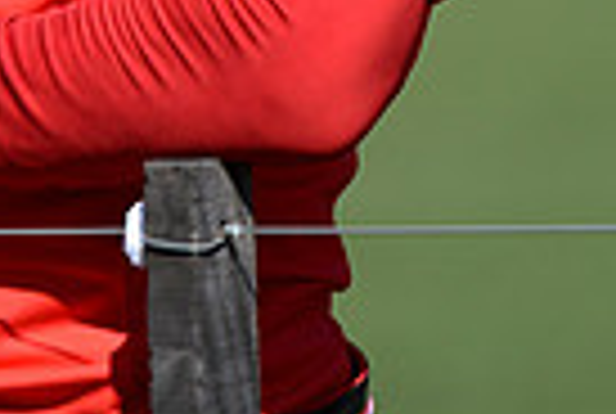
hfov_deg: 1.8
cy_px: -403
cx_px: 54
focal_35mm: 1139
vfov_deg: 1.2
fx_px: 19532
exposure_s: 1/1250
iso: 250
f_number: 4
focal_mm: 270
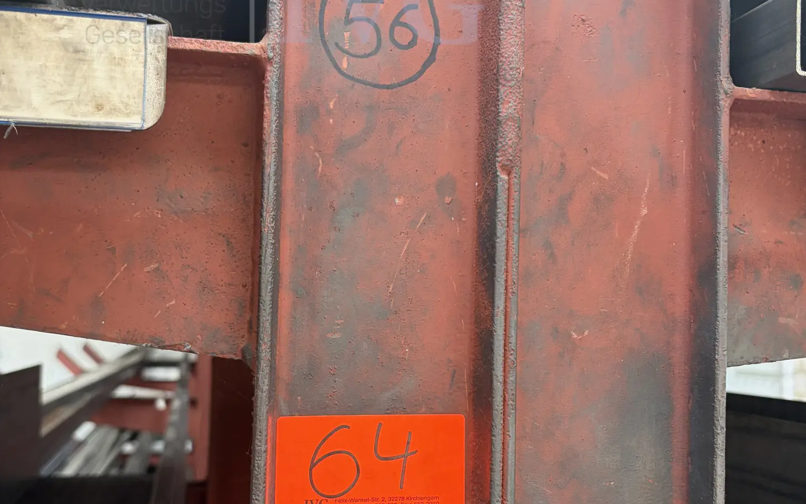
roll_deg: +0.0
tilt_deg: +3.7
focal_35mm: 37
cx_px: 404
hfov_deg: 52.7
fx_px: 813
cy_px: 285
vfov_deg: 34.4
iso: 160
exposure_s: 1/60
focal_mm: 5.96
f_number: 1.6
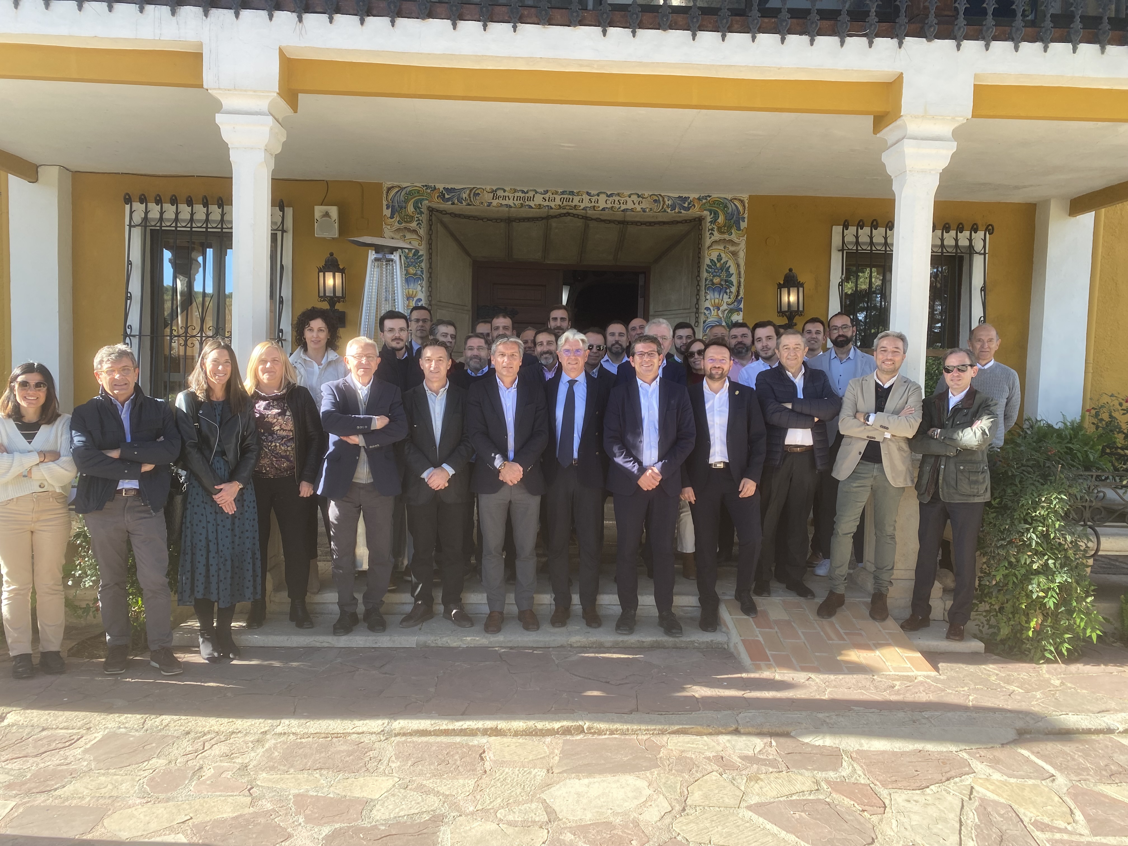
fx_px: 847
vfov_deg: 53.1
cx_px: 564
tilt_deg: -3.3
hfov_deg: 67.3
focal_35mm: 26
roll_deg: -2.7
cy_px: 423
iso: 32
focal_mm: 4.25
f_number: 1.8
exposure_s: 1/201
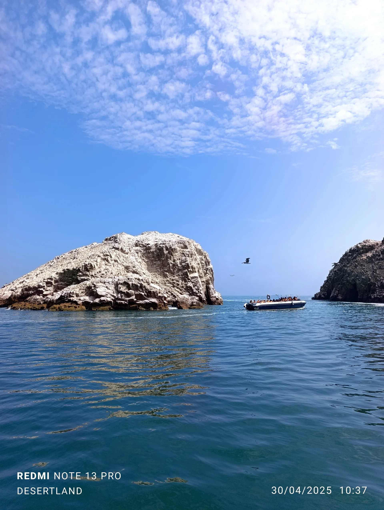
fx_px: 339
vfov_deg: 73.8
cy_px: 255
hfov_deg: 59.0
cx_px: 192
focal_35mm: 23
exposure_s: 1/965
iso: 50
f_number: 1.6
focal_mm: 6.14
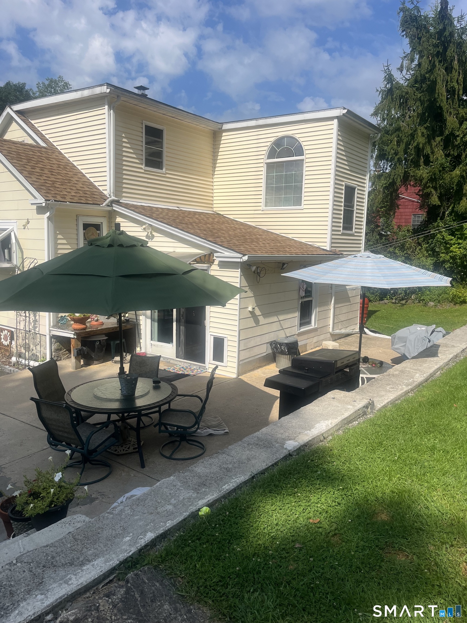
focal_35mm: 26
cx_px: 234
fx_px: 468
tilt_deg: -9.6
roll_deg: -3.1
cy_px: 312
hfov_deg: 53.1
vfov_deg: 67.3
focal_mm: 5.1
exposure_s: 1/4651
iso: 50
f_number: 1.6
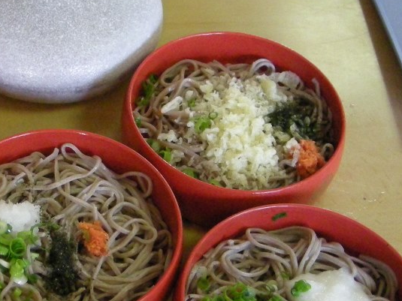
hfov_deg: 28.2
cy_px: 172
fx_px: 778
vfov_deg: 21.9
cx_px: 62
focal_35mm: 67
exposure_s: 1/53
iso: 400
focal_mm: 5.7
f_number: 2.8
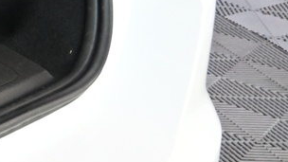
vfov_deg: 8.7
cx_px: -474
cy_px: -138
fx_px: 1023
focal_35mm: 134
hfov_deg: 11.8
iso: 1400
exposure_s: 1/25
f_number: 3.5
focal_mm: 16
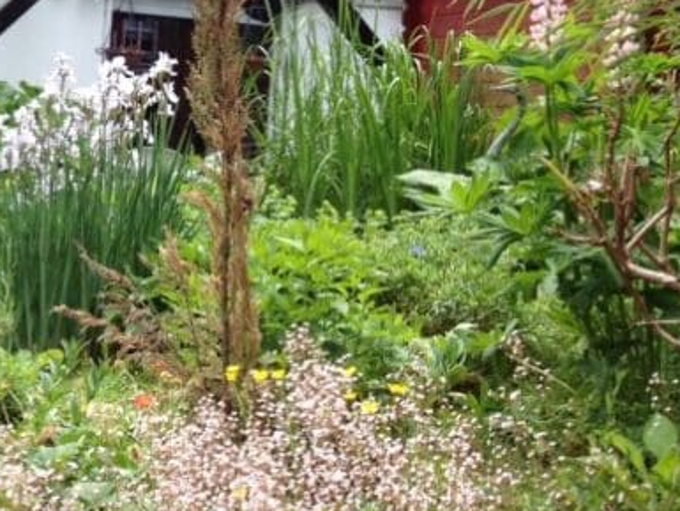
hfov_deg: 19.7
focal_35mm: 93
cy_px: 78
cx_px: -162
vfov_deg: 15.8
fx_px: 1827
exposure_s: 1/449
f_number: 2.4
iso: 64
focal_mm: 4.28
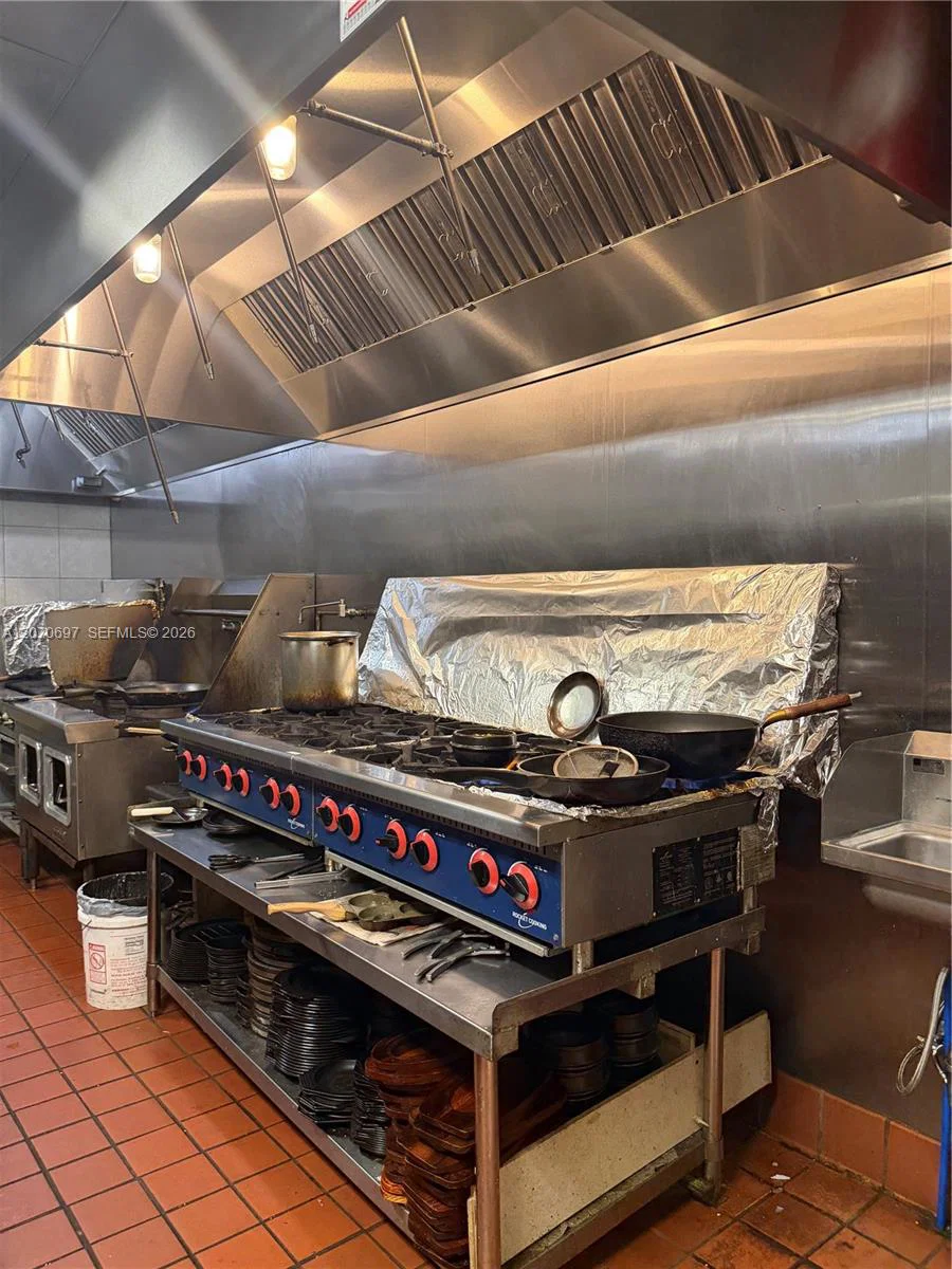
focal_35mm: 24
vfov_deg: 71.6
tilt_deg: -0.7
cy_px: 634
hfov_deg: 56.8
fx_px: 880
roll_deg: +0.9
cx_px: 476
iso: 400
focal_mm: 6.76
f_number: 1.78
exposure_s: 1/60
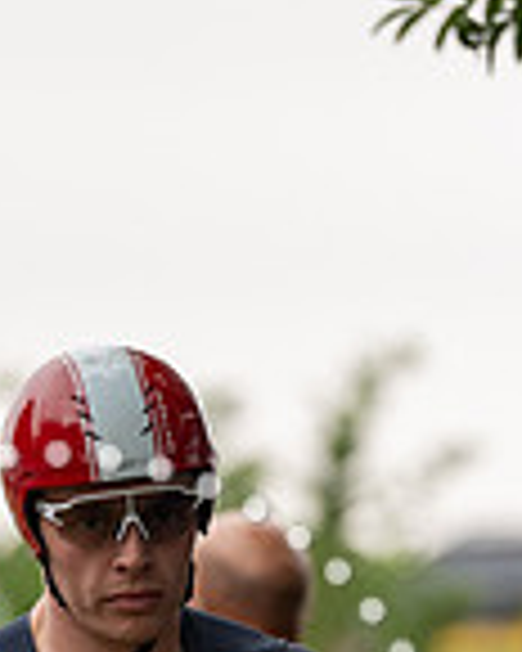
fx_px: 11220
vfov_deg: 3.3
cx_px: 135
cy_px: 481
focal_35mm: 581
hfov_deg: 2.7
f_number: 3.2
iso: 320
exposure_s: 1/400
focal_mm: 200
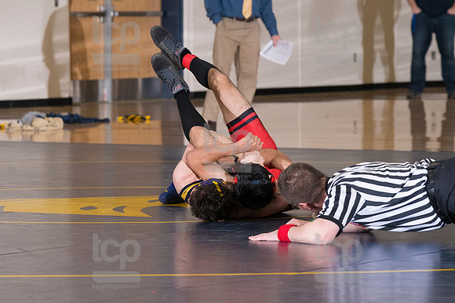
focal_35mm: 247
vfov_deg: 5.6
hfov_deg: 8.3
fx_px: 3120
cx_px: 228
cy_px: 152
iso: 2000
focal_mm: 165
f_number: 5.6
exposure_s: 1/250
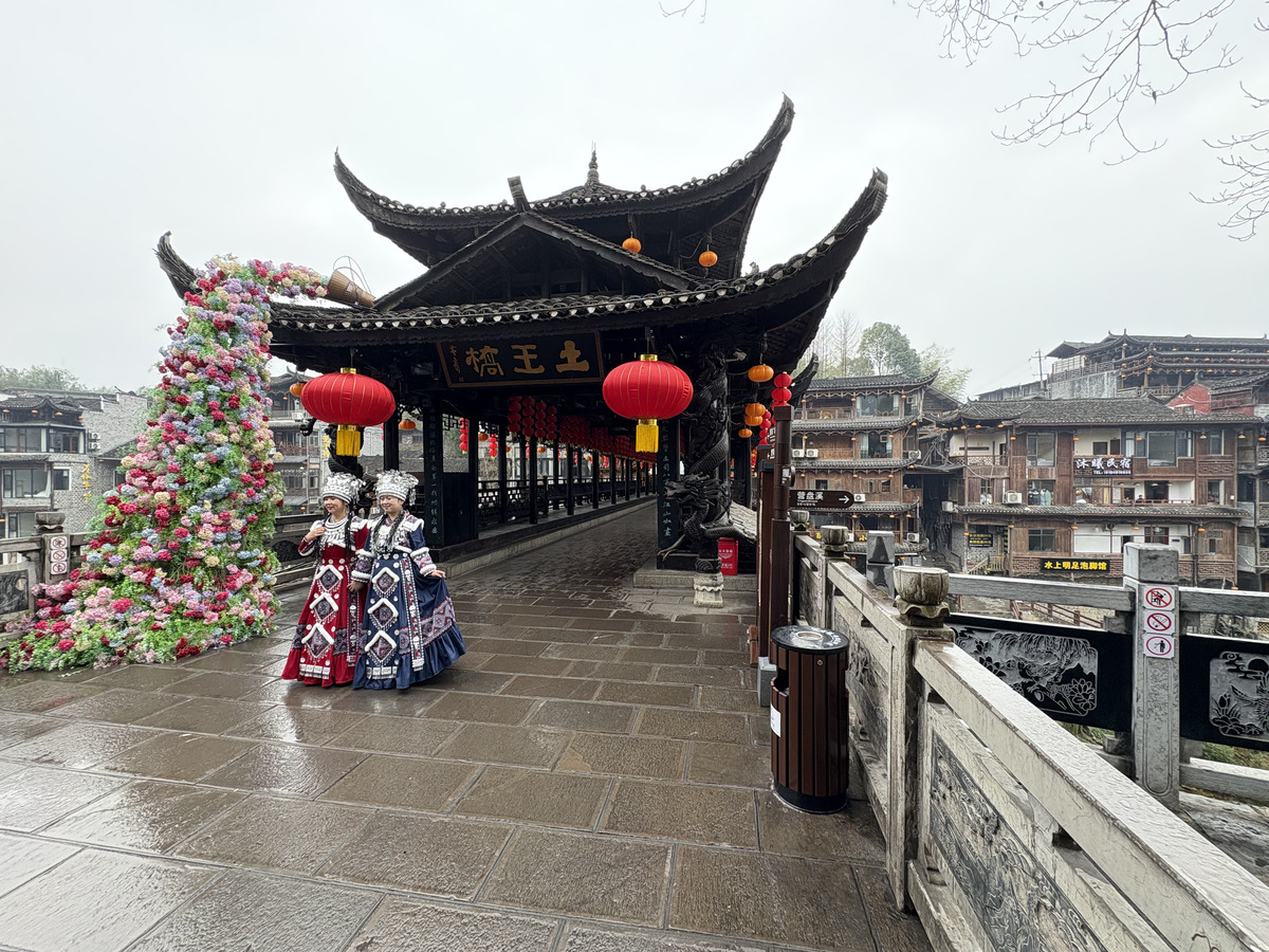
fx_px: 513
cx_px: 634
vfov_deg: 85.7
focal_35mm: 14
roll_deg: +0.6
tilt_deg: +0.3
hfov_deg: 102.1
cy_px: 476
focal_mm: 2.22
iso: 125
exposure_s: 1/99
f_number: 2.2
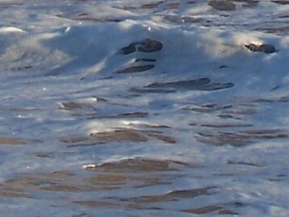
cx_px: 258
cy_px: -263
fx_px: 3506
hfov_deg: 4.7
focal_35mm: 420
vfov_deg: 3.5
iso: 64
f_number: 3.2
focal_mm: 12.6
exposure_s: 1/400
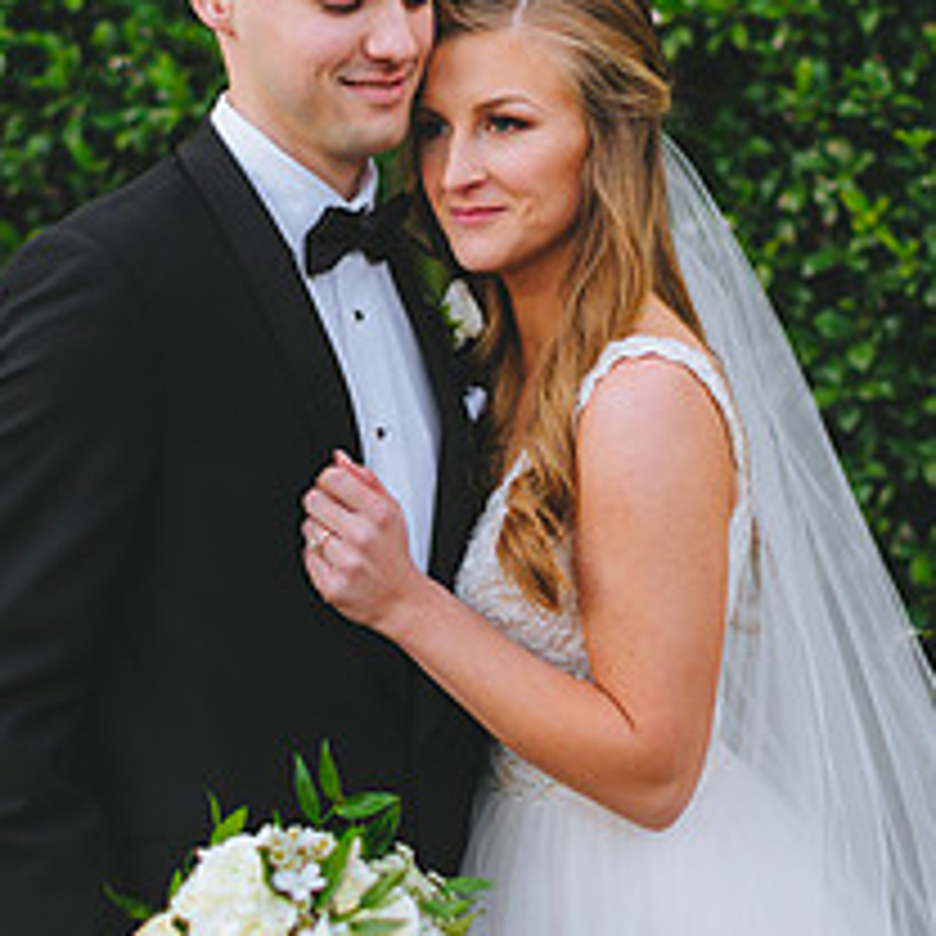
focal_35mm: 92
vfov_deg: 18.9
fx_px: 2814
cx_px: 479
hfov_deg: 18.9
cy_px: 450
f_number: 2
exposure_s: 1/640
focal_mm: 50
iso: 400
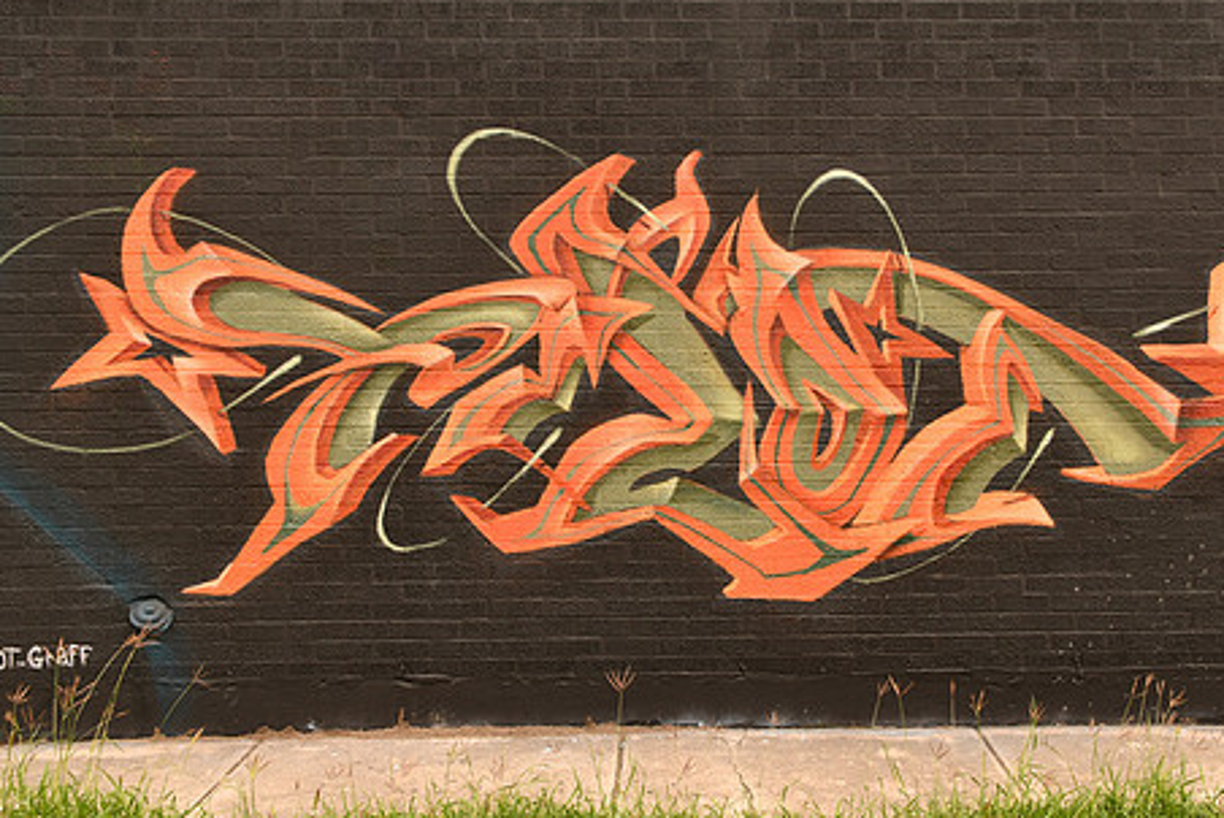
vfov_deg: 27.0
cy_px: 335
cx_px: 720
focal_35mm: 50
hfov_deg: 39.4
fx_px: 1701
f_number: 5
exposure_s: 1/50
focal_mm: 26
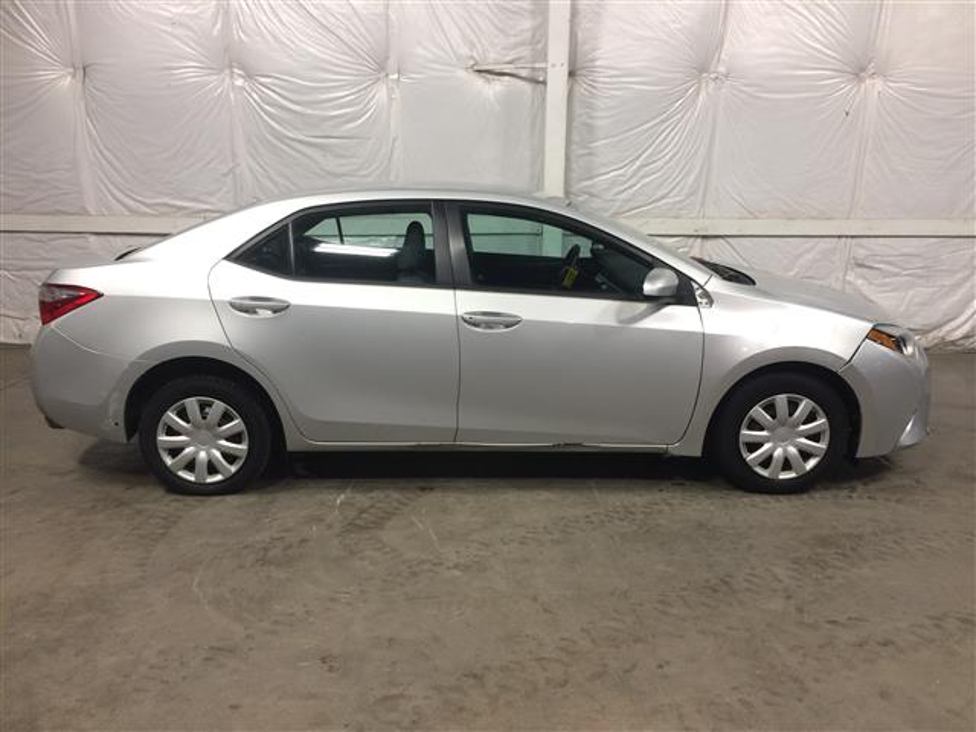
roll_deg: +1.0
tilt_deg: -13.8
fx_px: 818
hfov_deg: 61.7
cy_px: 366
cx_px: 488
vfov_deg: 48.2
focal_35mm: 29
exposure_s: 1/33
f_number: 2.2
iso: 64
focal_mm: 4.15
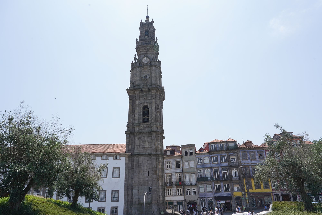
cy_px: 108
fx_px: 215
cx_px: 161
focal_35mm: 24
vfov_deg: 53.1
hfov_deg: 73.7
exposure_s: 1/100
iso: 100
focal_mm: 24
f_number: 14
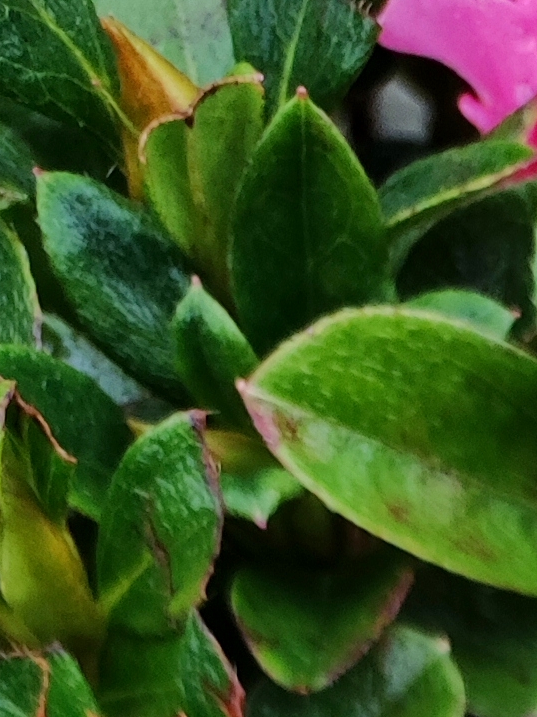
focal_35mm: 110
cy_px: 2319
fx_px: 2277
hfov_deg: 10.9
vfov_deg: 10.4
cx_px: 1391
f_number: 1.79
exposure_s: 1/50
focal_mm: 4.74
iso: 88
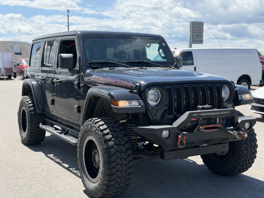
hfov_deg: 39.7
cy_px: 99
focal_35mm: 48
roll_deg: -0.1
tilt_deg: -6.0
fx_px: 366
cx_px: 132
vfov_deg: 30.3
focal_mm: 6.76
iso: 100
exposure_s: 1/3534
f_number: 1.78
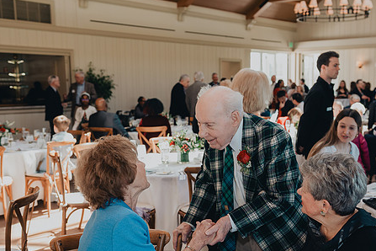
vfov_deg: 26.4
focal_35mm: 51
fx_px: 533
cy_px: 160
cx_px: 219
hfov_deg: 38.8
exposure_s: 1/200
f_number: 4
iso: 500
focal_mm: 38
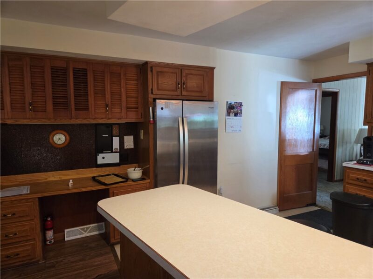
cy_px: 140
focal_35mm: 23
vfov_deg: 58.9
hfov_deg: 73.9
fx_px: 248
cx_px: 186
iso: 320
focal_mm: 5.4
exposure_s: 1/120
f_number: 1.8
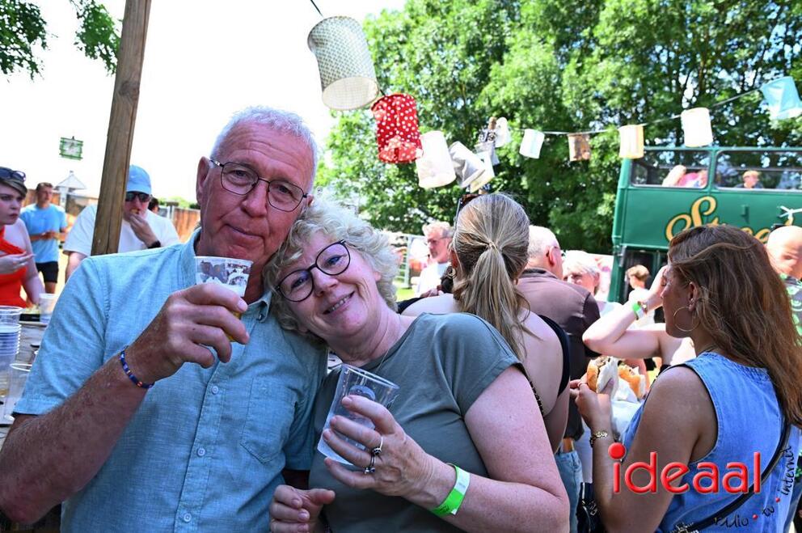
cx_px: 401
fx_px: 668
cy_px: 266
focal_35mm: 30
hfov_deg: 62.0
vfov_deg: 43.5
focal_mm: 30
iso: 400
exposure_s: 1/160
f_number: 7.1
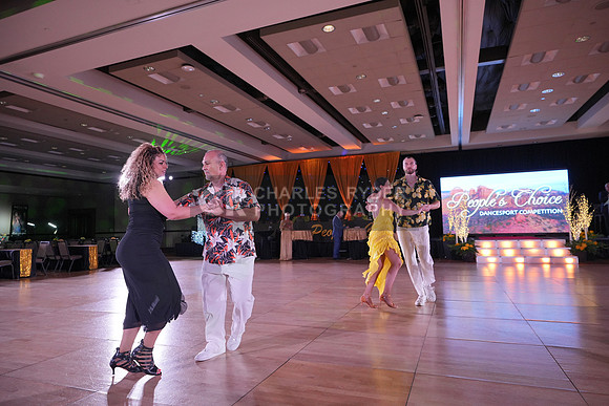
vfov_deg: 55.1
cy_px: 203
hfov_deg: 76.1
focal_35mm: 23
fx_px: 389
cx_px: 304
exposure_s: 1/400
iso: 2000
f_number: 4
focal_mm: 23
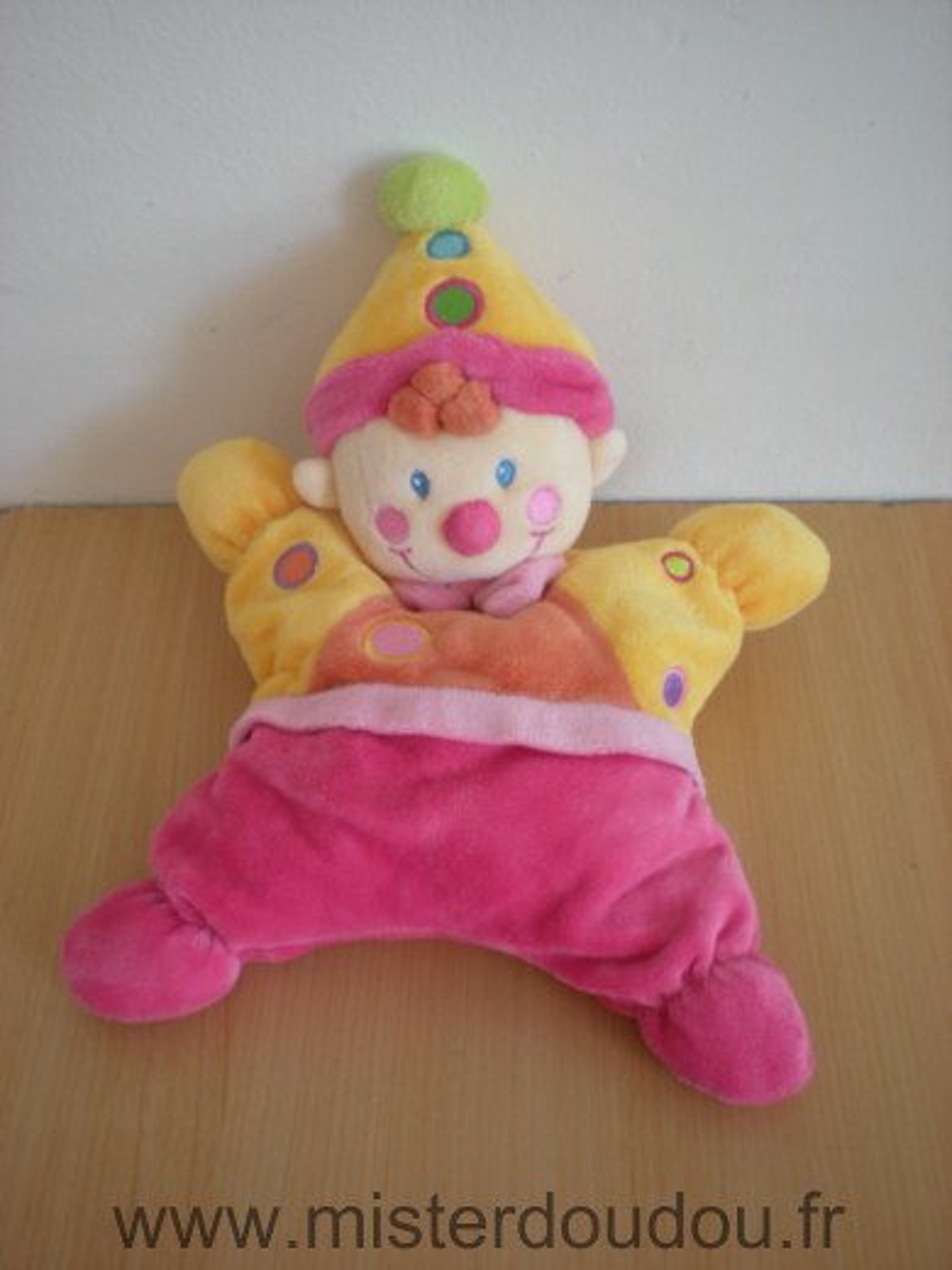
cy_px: 635
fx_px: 1393
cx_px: 476
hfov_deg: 37.7
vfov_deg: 49.0
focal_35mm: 38
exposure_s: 1/22.4
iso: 64
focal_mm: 6.3
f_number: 3.1
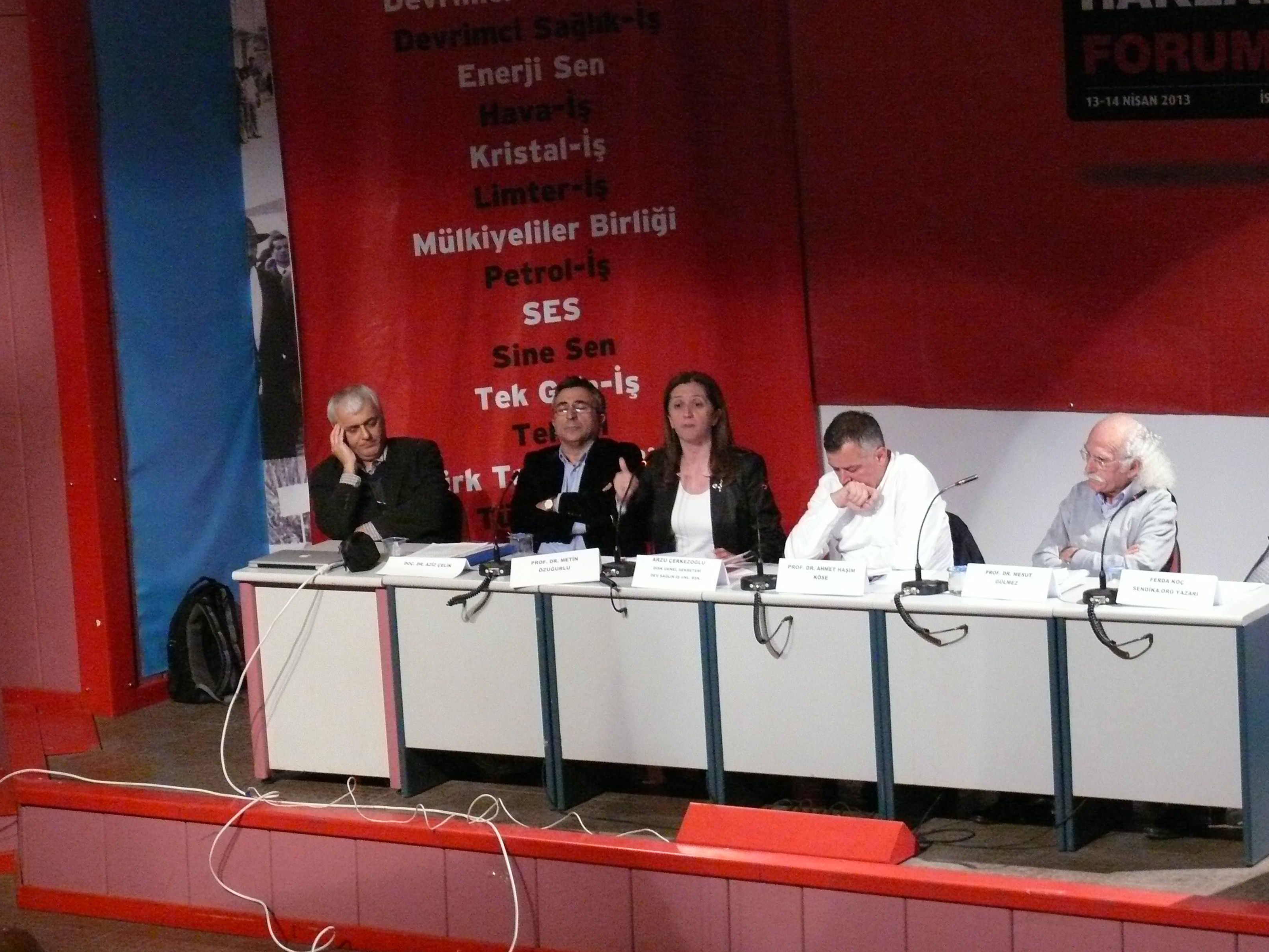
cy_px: 471
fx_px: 3923
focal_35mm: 107
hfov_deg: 18.4
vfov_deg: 13.8
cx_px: 664
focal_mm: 19.8
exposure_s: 1/25
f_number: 3.2
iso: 800
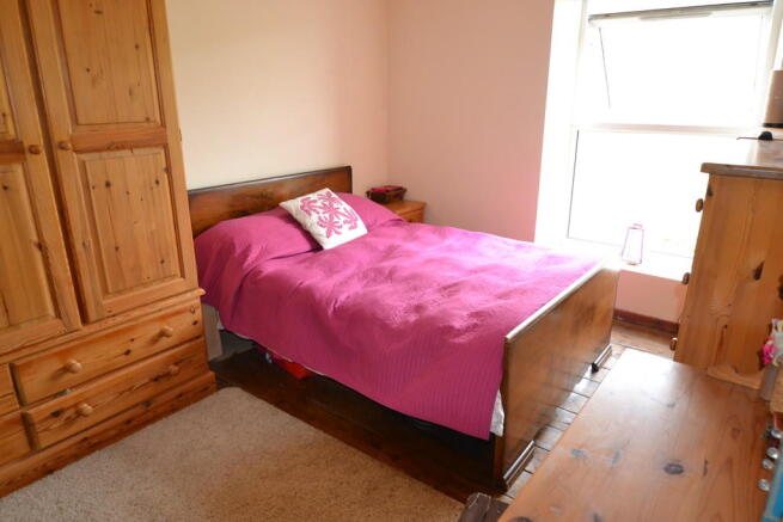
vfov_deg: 56.2
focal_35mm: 22
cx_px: 392
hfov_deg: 77.3
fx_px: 489
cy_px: 261
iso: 800
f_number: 4
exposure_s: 1/60
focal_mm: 15
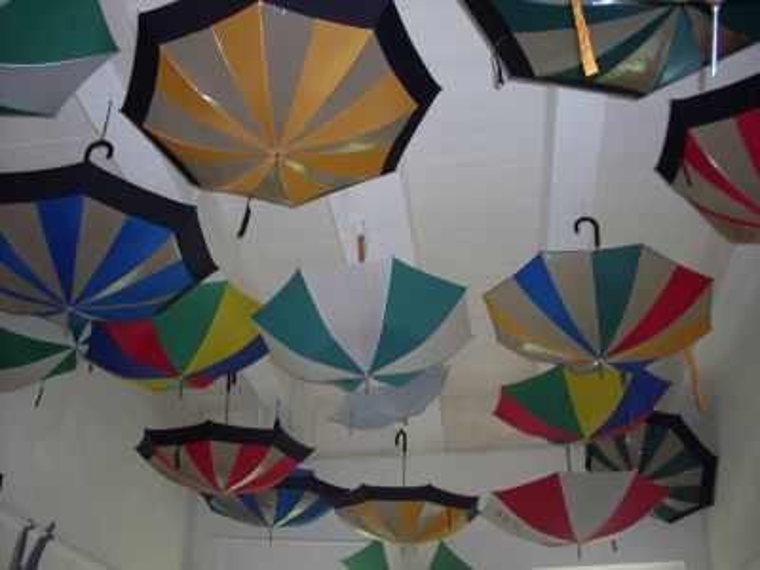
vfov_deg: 37.7
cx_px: 380
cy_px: 285
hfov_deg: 49.0
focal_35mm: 38
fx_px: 834
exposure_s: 1/45
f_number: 2.8
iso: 100
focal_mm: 6.3
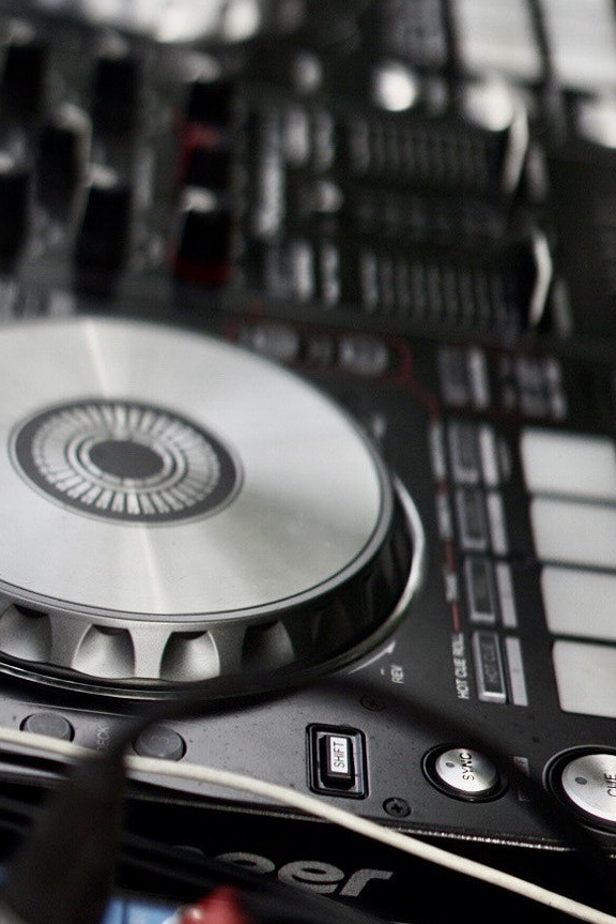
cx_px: 189
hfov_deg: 13.4
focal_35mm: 102
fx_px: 2616
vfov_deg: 20.0
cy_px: 576
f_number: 1.8
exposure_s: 1/8000
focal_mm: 55
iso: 320
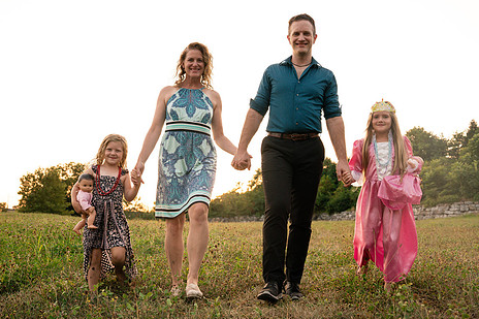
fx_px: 426
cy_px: 169
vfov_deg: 41.1
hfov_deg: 58.7
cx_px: 238
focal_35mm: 32
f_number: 2.8
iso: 400
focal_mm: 24
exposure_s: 1/800
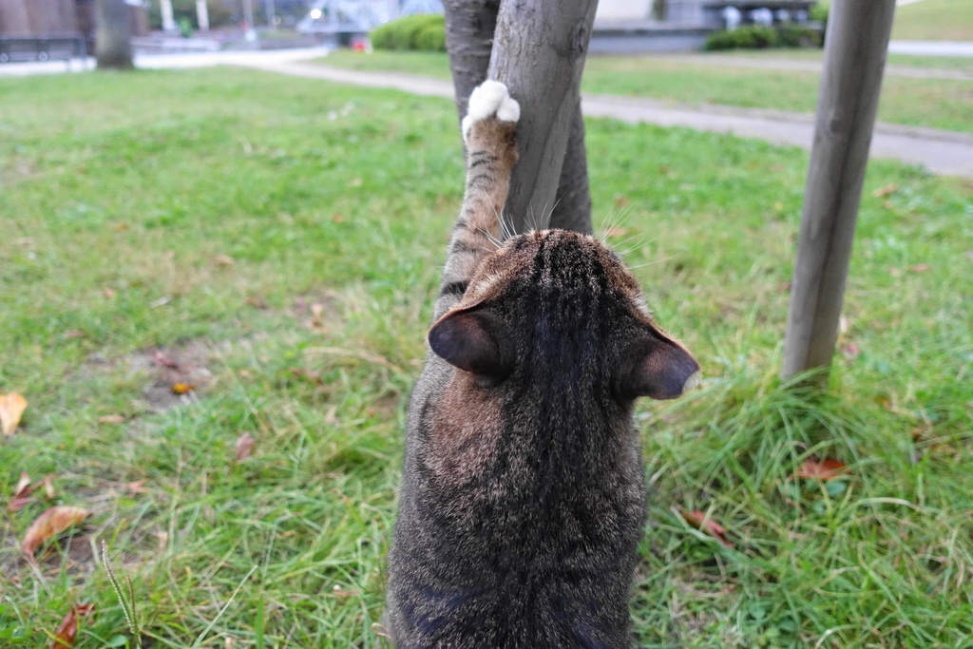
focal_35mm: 24
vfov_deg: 53.1
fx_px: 649
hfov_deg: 73.7
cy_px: 324
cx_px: 486
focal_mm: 8.8
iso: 1250
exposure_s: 1/200
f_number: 1.8
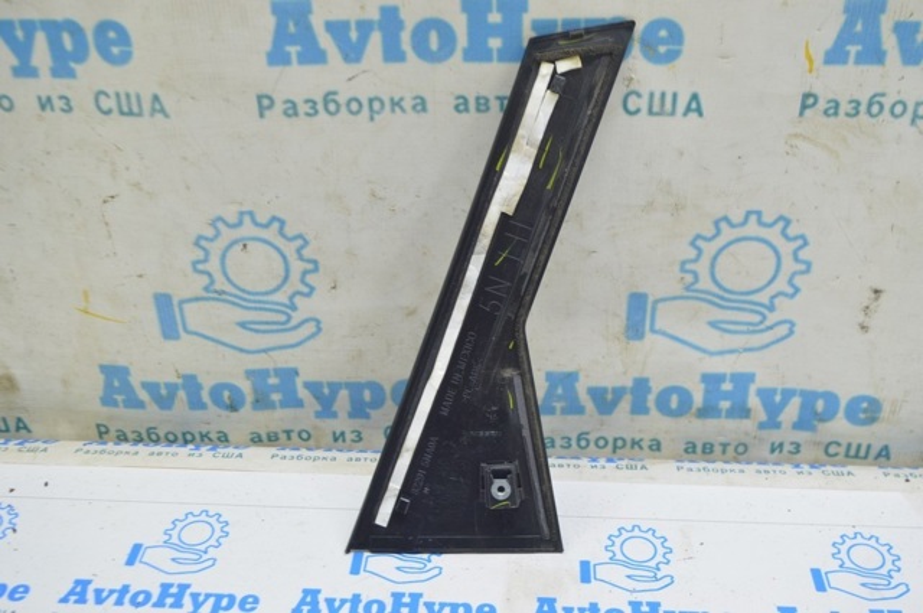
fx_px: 999
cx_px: 462
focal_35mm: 39
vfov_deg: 34.1
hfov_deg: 49.6
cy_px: 306
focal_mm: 26
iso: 400
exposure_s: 1/20
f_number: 5.6
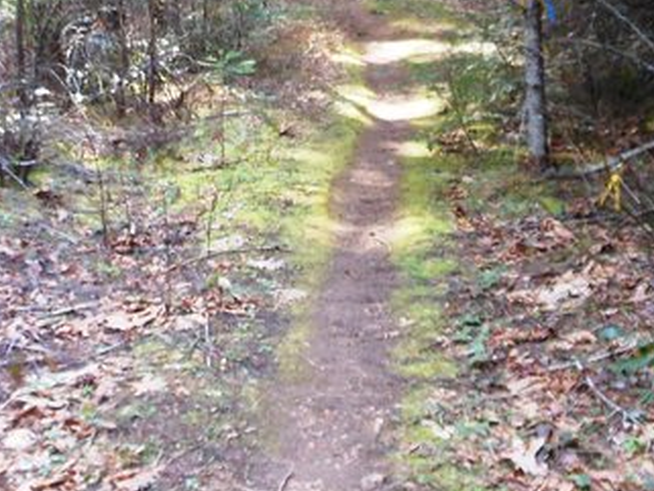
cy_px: 87
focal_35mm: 70
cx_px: 251
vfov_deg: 20.7
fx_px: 1323
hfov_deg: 27.7
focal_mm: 4.5
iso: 160
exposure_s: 1/30
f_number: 3.2
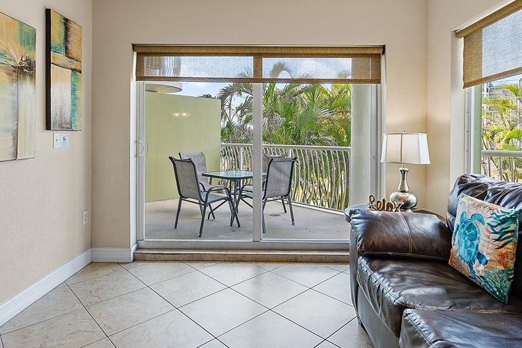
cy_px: 136
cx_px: 263
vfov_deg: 56.7
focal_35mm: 22
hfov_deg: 78.6
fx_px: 319
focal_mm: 17
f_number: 4
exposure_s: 1/200
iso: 1600
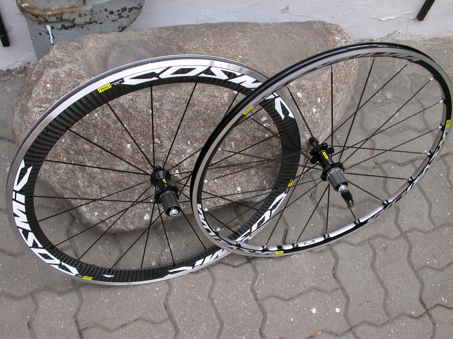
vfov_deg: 37.7
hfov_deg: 49.0
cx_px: 226
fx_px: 497
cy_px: 170
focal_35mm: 38
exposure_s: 1/122
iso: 100
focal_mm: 7.85
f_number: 4.7
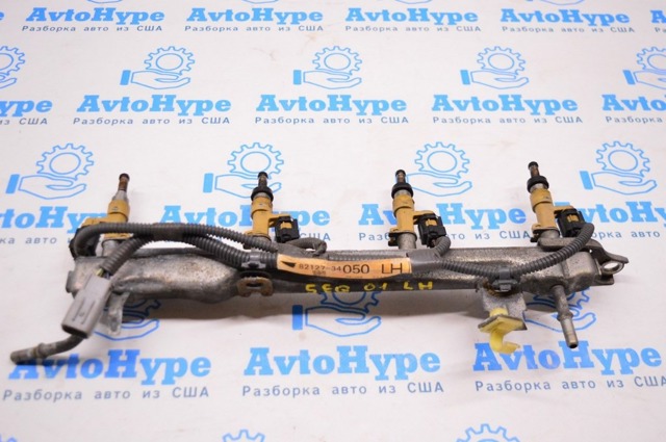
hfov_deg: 45.0
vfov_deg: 30.8
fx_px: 804
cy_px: 221
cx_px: 333
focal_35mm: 44
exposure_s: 1/320
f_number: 4.2
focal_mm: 29
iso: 3200
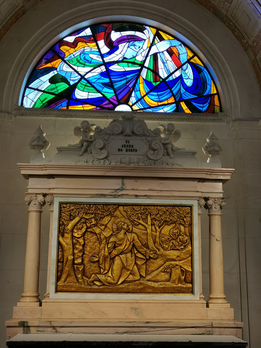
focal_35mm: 46
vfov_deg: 41.2
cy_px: 174
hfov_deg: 31.5
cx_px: 130
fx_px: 462
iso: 125
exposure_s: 1/122
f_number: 1.6
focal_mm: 5.56
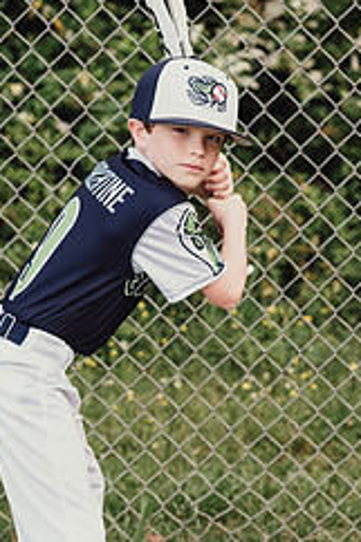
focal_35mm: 158
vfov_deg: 13.0
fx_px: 2380
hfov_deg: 8.7
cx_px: 186
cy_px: 354
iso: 250
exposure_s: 1/250
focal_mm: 85
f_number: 4
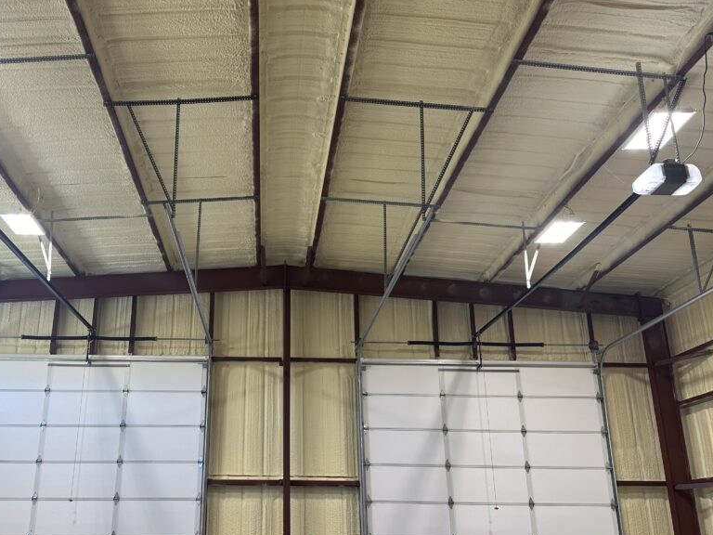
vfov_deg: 43.9
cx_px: 275
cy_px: 324
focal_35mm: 32
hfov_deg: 56.2
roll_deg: -0.6
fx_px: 659
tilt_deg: +17.0
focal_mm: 6.86
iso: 100
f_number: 1.78
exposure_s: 1/120
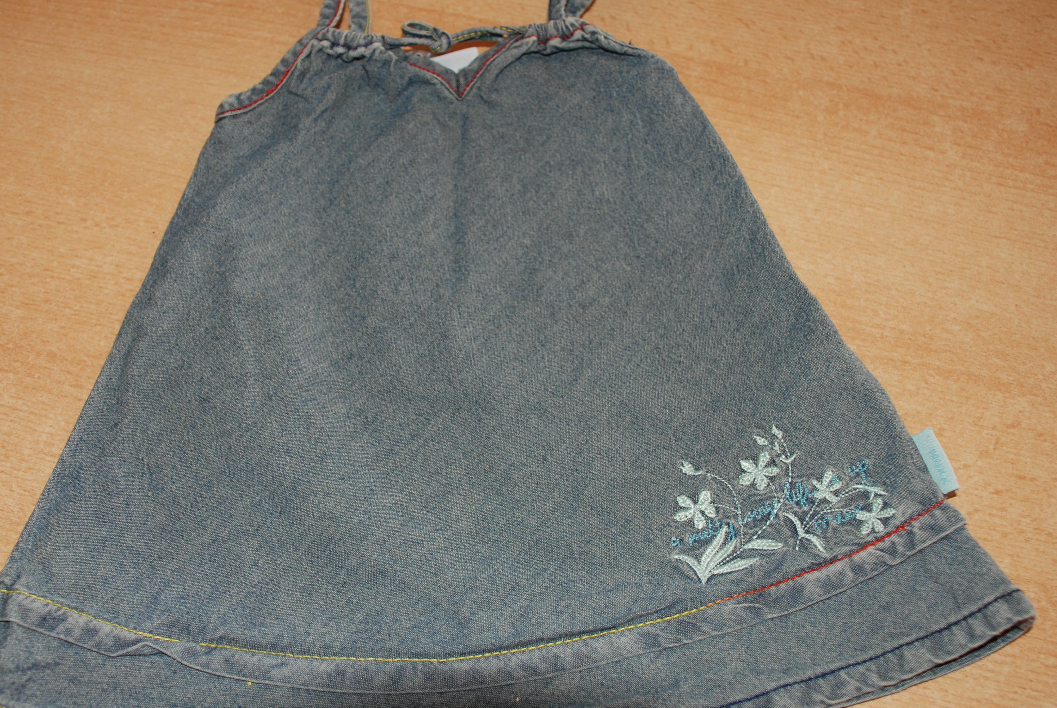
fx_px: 1146
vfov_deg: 34.3
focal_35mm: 39
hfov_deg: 49.4
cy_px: 359
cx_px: 463
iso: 200
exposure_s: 1/60
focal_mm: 22
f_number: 3.8
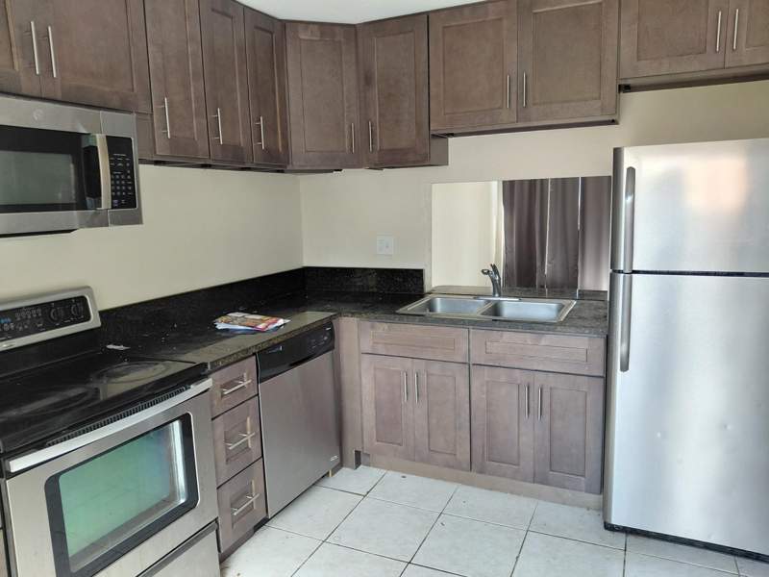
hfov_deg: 69.4
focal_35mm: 25
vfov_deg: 54.9
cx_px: 384
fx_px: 555
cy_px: 288
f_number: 1.8
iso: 200
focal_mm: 4.69
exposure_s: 1/120
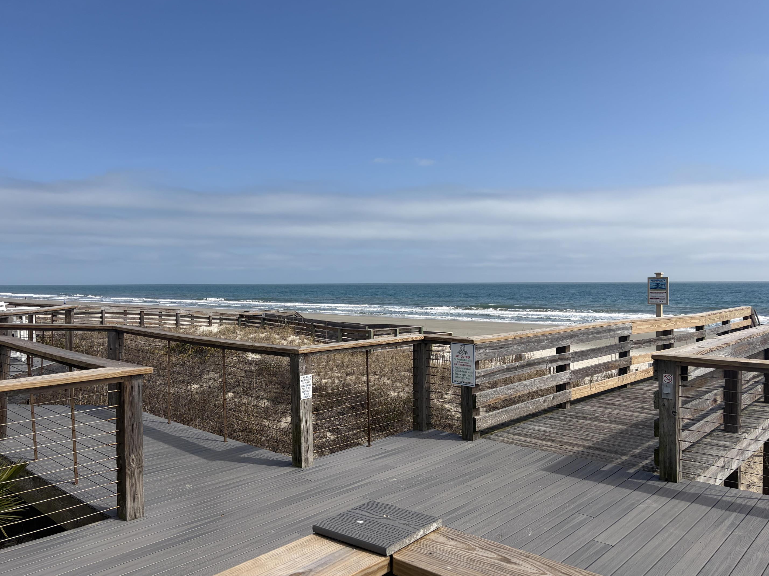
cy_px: 290
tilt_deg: +1.1
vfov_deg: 49.7
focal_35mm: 28
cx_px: 358
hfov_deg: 63.4
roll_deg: -0.4
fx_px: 622
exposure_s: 1/6993
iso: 50
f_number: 1.6
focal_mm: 5.96
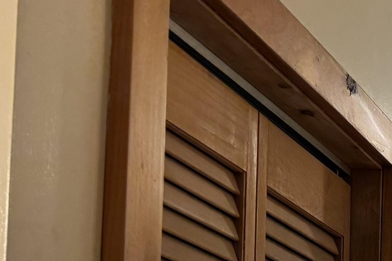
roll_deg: -0.9
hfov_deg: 16.0
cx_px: 769
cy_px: 437
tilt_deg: +2.4
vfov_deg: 12.6
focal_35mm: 101
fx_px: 1100
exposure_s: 1/120
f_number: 1.78
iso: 160
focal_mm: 6.76
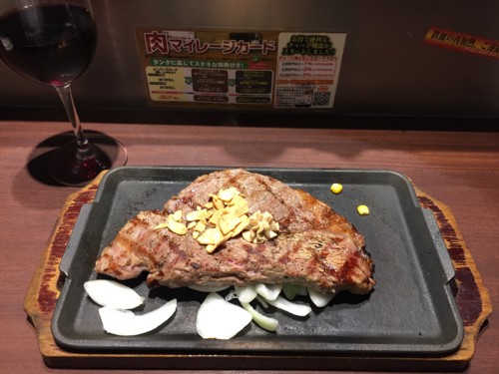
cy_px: 187
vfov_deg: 48.2
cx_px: 250
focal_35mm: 29
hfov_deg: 61.7
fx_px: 418
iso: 50
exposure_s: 1/30
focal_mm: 4.15
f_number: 2.2
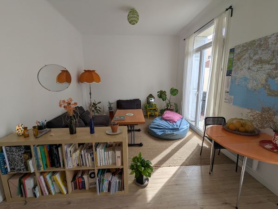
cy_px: 104
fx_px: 128
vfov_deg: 78.1
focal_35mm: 16
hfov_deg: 94.5
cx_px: 139
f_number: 2.2
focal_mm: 2.35
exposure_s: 1/278
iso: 52
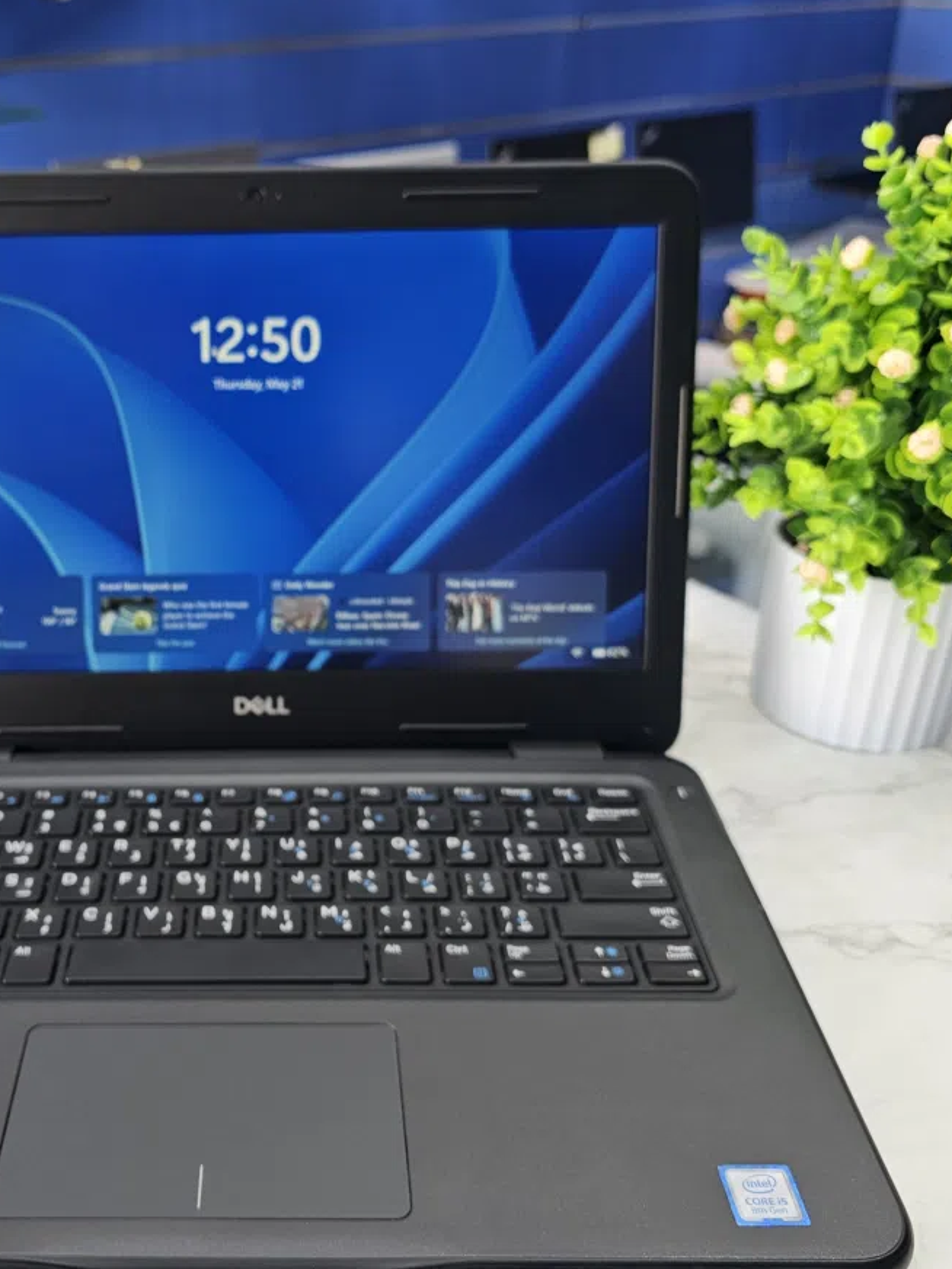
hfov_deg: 38.7
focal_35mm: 36
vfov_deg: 51.3
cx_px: 252
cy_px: 580
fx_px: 1320
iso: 80
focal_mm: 6.3
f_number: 1.7
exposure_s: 1/100
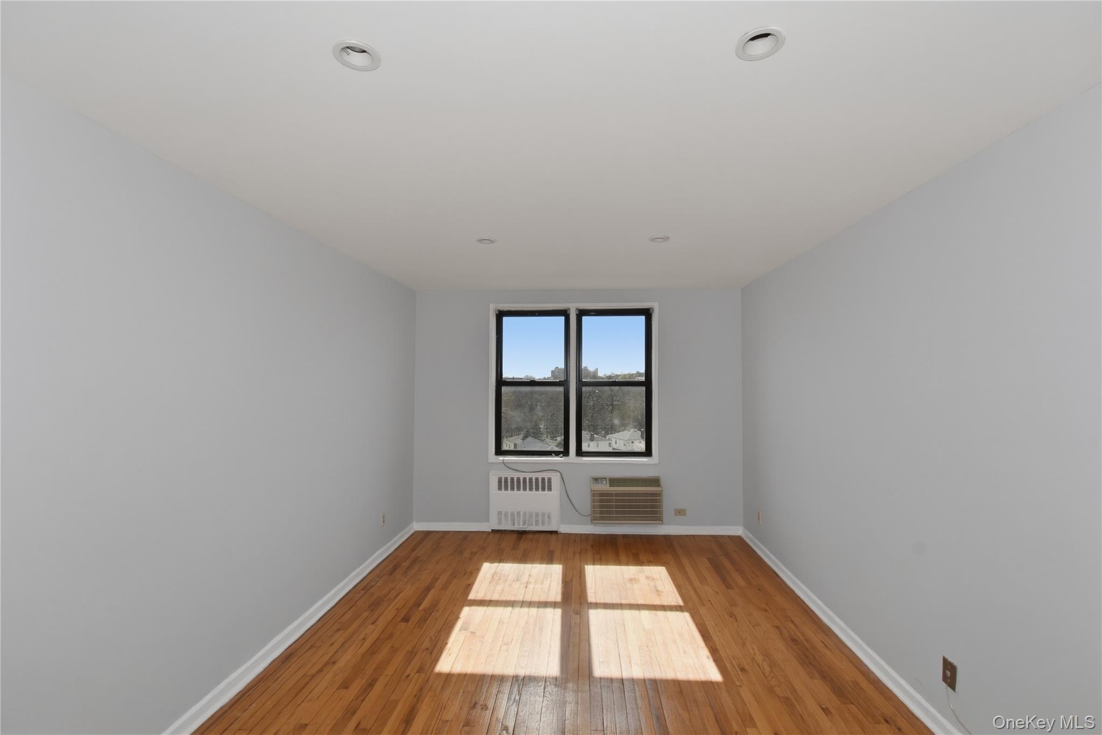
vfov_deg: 77.3
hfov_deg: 100.4
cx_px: 551
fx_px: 459
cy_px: 368
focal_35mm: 15
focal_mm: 10
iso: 100
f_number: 8
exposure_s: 1/250
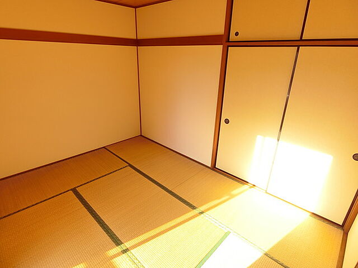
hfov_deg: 84.7
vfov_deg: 68.7
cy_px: 134
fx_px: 196
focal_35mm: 19
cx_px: 179
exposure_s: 1/125
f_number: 2.7
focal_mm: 4.06
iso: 80
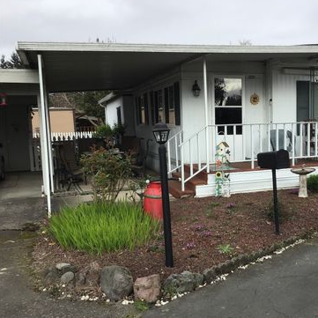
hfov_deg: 43.1
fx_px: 395
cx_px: 217
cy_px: 156
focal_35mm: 38
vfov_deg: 43.9
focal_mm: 3.3
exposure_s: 1/399
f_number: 2.4
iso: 25
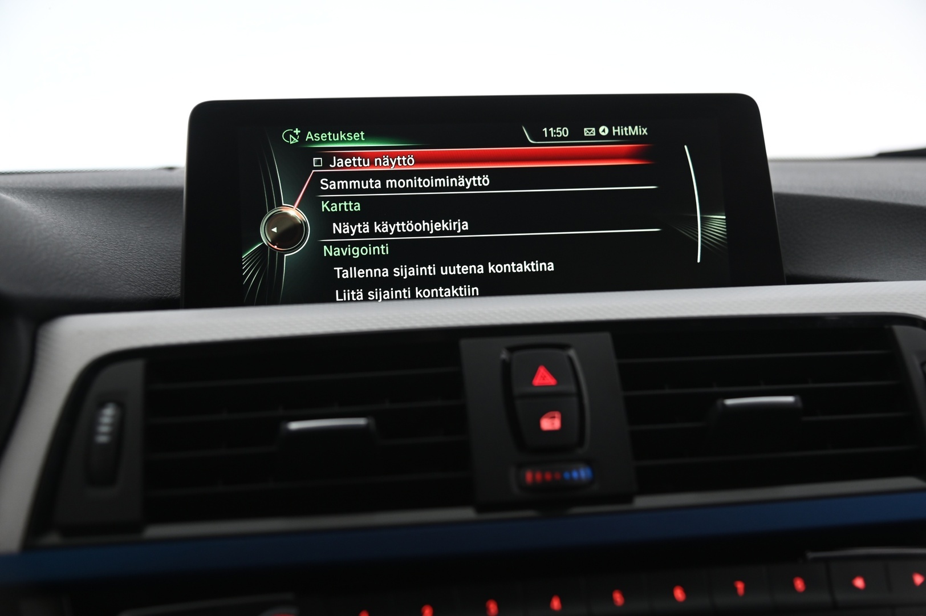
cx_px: 463
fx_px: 1182
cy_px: 308
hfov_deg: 42.8
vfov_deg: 29.2
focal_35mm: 46
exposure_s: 1/15
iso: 1000
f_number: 4
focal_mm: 46
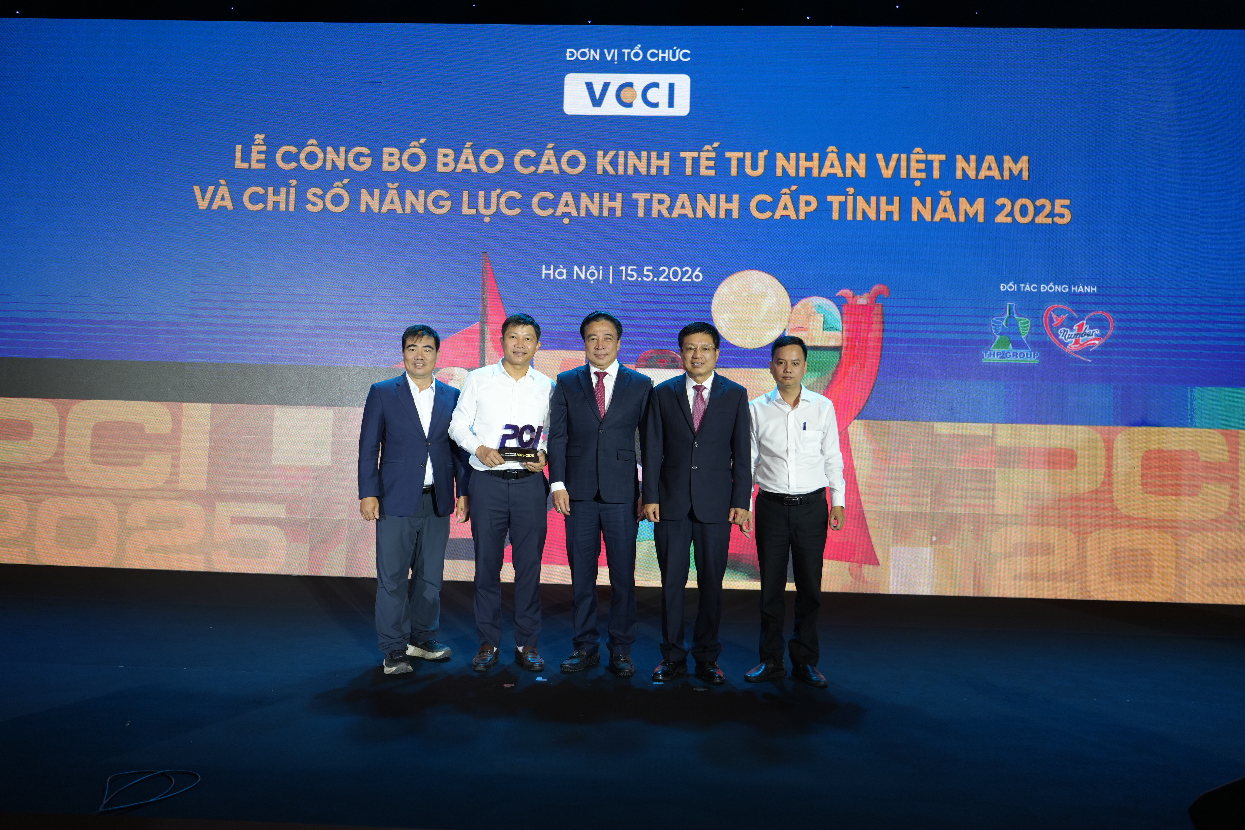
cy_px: 415
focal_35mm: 24
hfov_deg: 73.7
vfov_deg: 53.1
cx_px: 622
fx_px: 830
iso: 320
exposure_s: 1/160
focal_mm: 24
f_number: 2.8
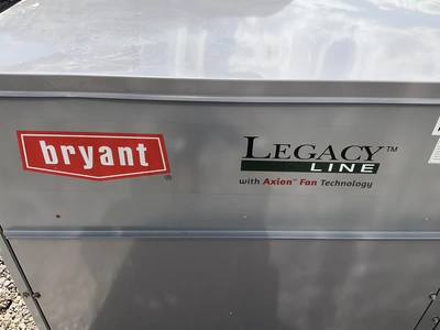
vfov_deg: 48.2
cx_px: 220
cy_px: 165
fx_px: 369
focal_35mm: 29
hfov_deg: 61.7
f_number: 1.8
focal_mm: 3
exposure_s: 1/1534
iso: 25
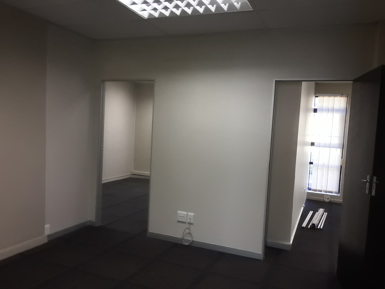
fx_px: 334
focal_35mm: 30
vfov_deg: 46.8
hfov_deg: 60.0
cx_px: 192
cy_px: 144
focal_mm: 2.2
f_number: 1.9
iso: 125
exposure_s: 1/50
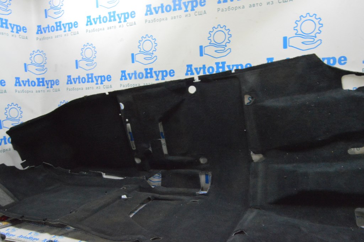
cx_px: 182
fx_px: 273
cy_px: 121
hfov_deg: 67.4
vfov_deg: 47.9
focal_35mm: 27
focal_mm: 18
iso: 6400
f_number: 20
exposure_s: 1/15
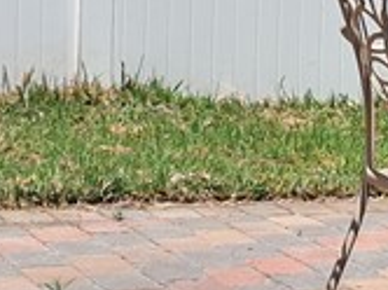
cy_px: -40
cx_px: 358
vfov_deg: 8.8
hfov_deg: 11.8
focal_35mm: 167
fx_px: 1869
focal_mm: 4
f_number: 1.8
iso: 50
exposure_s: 1/830
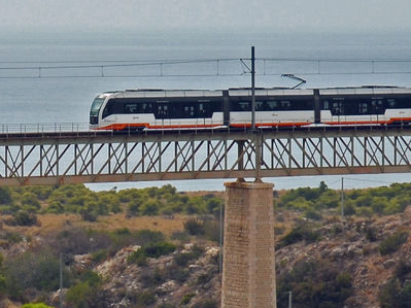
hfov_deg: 8.2
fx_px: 2876
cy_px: 85
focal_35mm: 242
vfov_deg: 6.1
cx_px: 123
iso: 125
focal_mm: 35
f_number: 8
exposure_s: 1/400
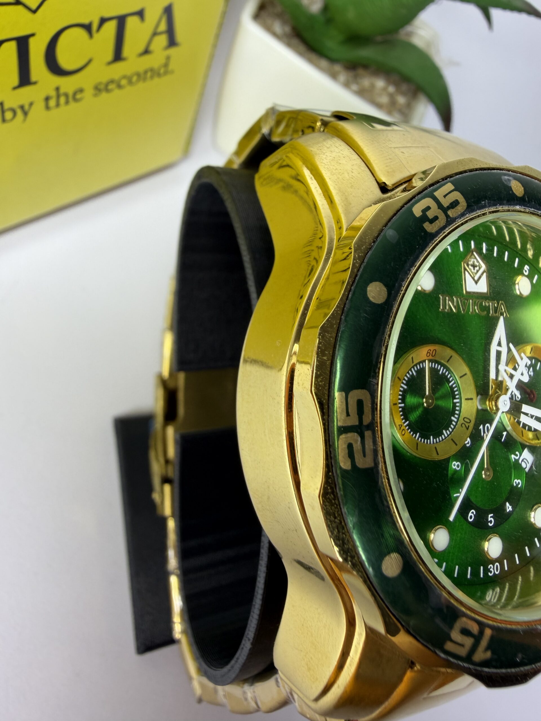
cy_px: 360
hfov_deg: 56.8
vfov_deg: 71.6
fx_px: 500
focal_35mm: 24
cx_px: 270
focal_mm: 2.22
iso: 64
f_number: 2.2
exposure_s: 1/120
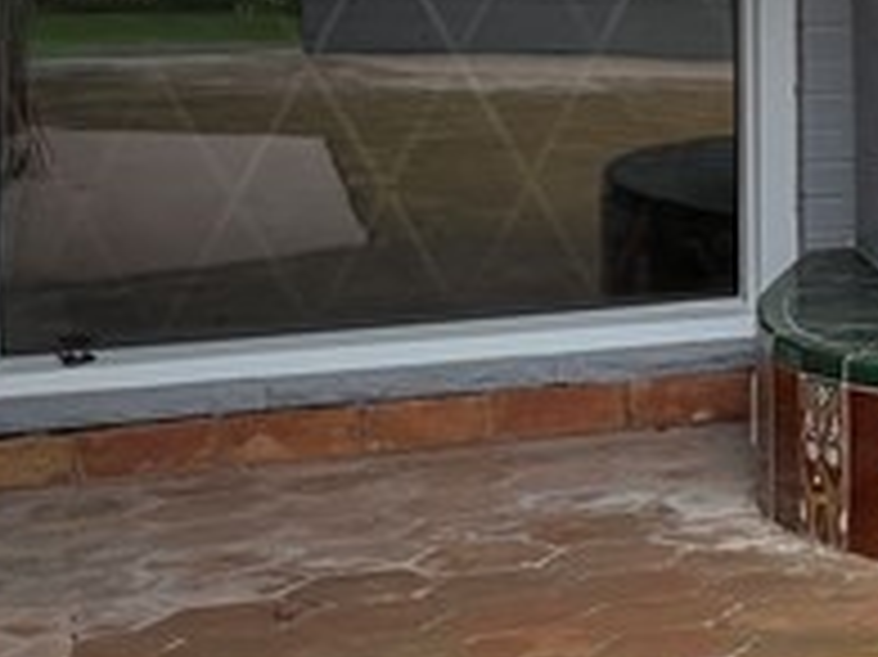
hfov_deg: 11.9
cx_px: 2247
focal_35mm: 126
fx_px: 3194
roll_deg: -0.6
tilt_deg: -2.4
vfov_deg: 11.5
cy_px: -176
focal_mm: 6.76
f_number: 1.78
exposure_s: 1/376
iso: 80
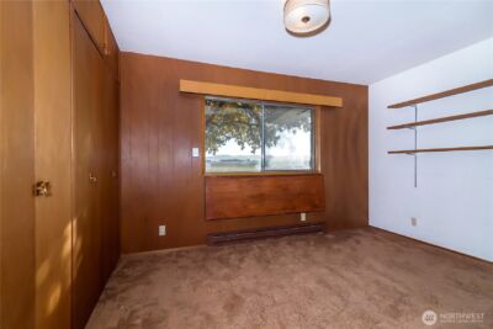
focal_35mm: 16
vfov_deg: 73.8
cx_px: 246
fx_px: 219
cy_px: 164
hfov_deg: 96.7
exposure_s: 1/200
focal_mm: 16
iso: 200
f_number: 8
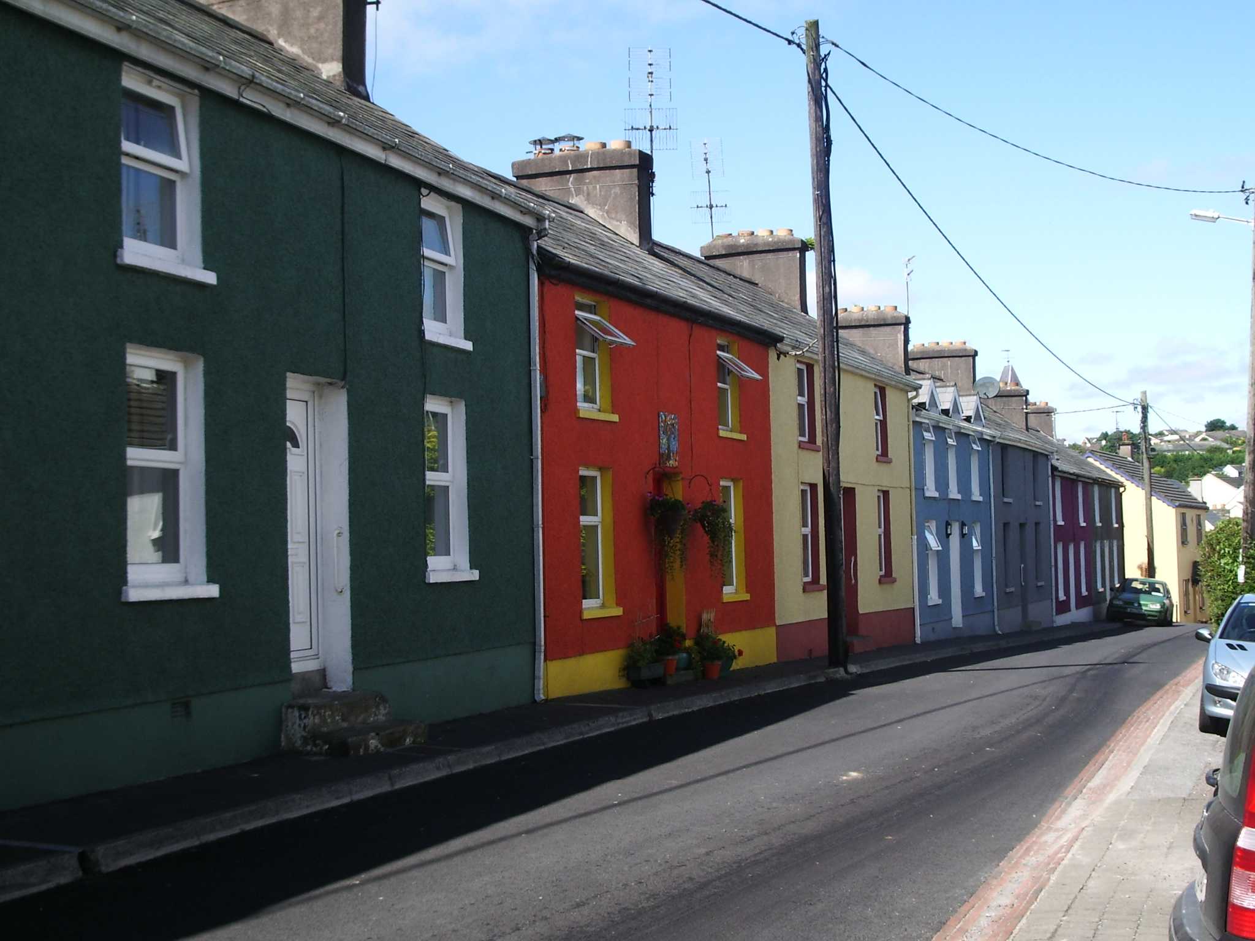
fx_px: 1813
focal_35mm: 50
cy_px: 470
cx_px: 628
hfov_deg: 38.2
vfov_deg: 29.1
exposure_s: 1/250
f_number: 5
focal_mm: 8.2
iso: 50
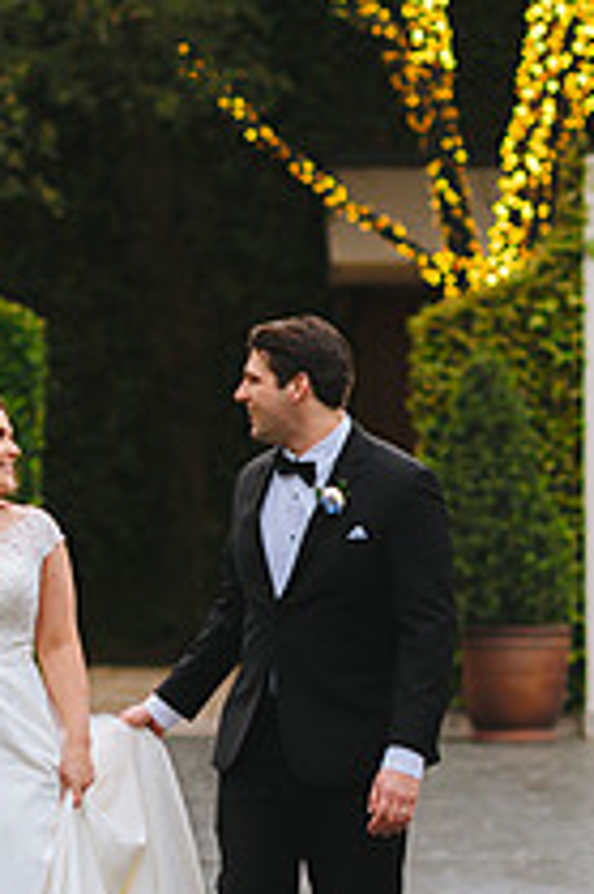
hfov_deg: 7.5
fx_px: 4536
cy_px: 586
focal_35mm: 183
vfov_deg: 11.2
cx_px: 169
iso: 640
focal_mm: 85
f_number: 2
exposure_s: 1/200
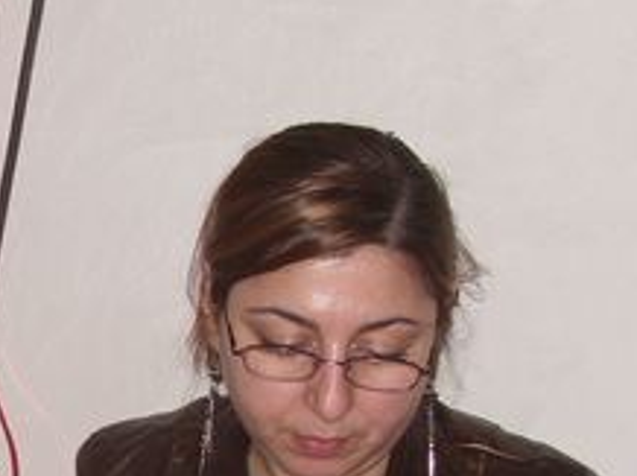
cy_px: 650
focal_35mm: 157
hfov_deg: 12.3
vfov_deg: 9.2
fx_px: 2886
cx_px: -102
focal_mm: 6.3
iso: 100
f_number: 2.8
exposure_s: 1/30
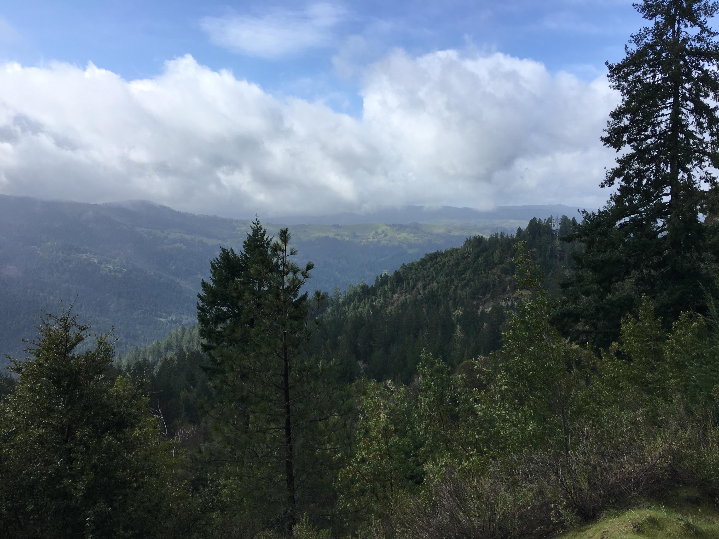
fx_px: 602
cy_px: 270
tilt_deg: -4.6
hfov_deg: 61.7
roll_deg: +0.4
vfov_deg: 48.2
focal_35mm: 29
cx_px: 360
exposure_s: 1/1282
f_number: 2.2
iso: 25
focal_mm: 4.15
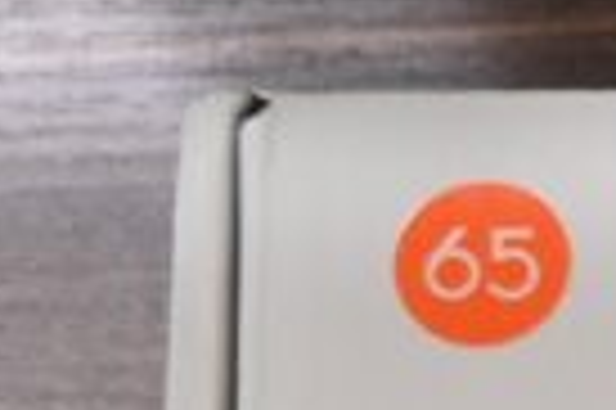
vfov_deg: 4.7
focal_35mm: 269
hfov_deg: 6.7
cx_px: 2050
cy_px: 1503
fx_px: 4597
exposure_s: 1/40
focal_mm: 24
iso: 640
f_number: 3.2
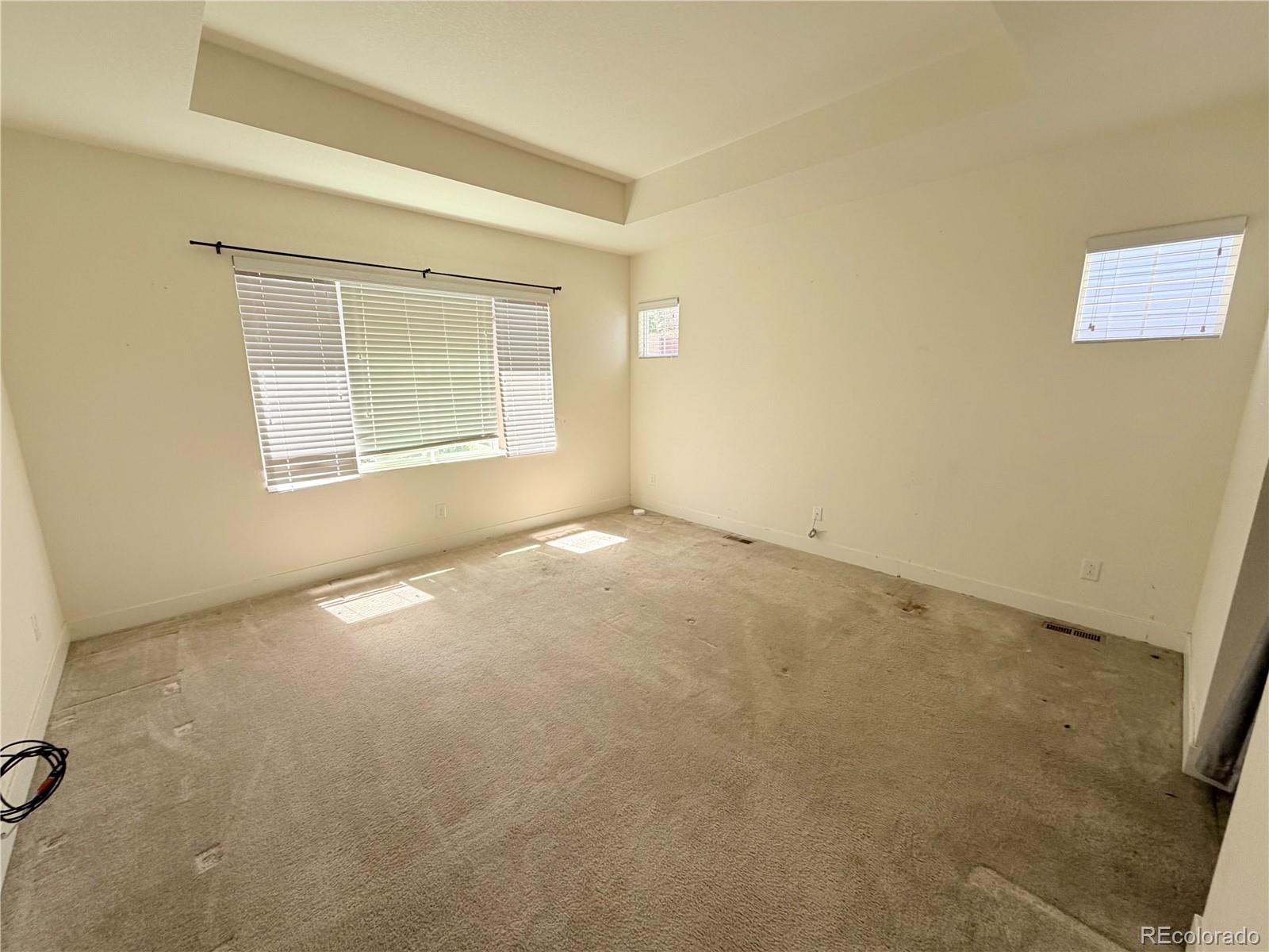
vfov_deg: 85.7
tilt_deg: -9.6
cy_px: 476
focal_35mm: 14
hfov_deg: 102.1
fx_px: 513
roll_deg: +0.4
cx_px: 634
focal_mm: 2.22
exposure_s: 1/121
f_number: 2.2
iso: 160
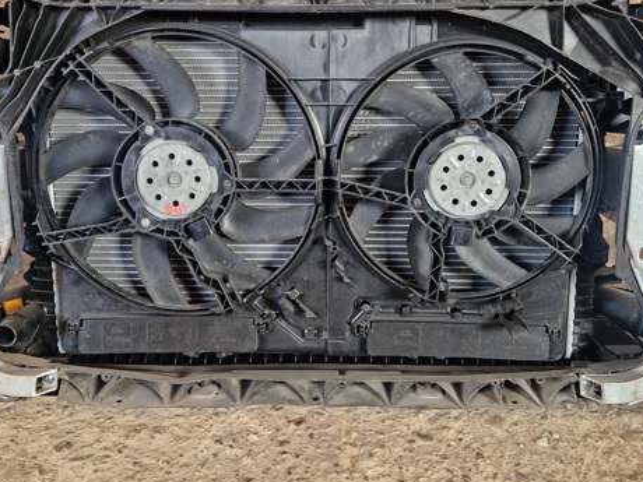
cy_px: 200
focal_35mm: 32
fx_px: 594
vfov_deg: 44.0
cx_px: 326
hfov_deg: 56.8
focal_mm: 5.4
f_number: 1.8
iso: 250
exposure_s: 1/100
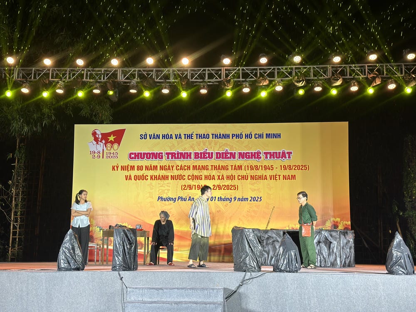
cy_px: 156
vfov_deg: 30.3
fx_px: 577
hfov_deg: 39.7
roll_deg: +0.6
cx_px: 208
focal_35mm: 48
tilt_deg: +7.5
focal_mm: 6.86
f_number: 1.78
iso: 50
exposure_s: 1/65
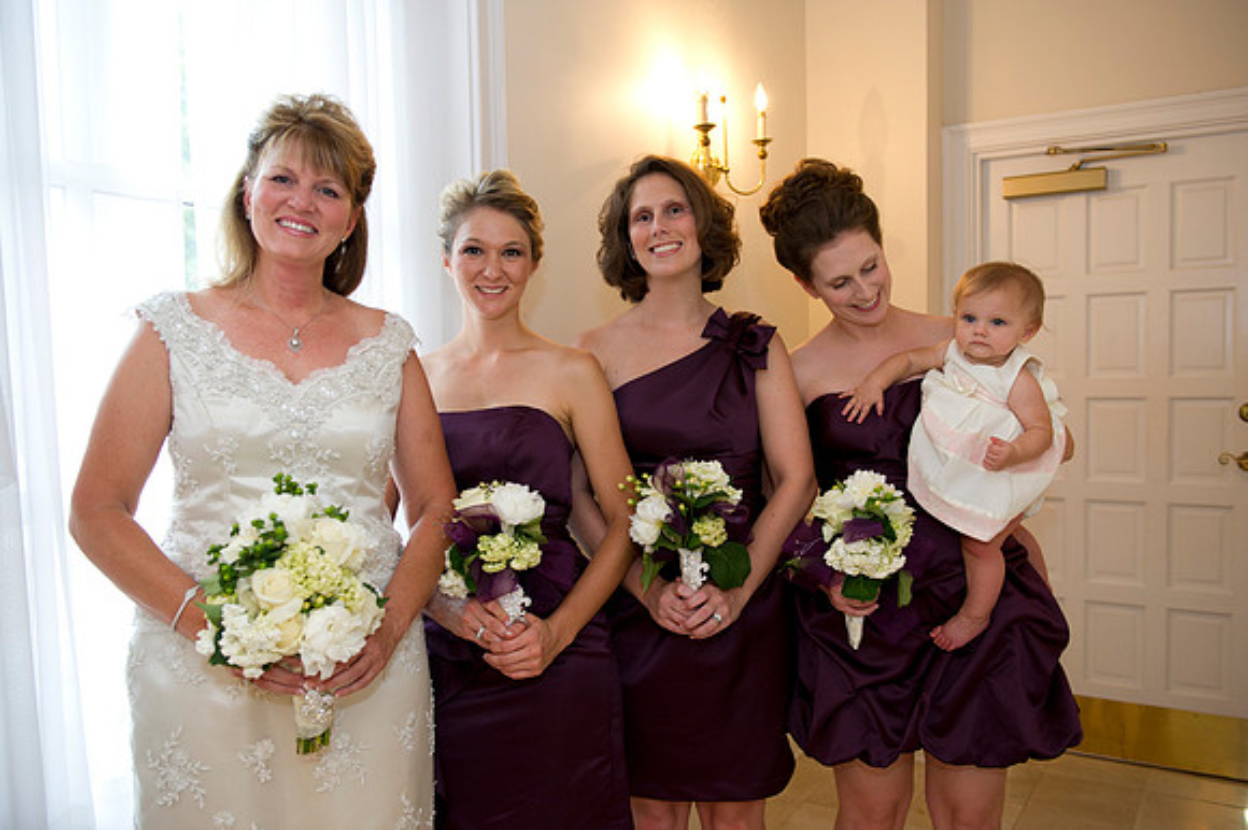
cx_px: 624
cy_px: 415
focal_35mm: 31
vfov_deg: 42.3
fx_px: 1074
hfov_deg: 60.3
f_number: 3.2
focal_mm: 31
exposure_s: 1/100
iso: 1600
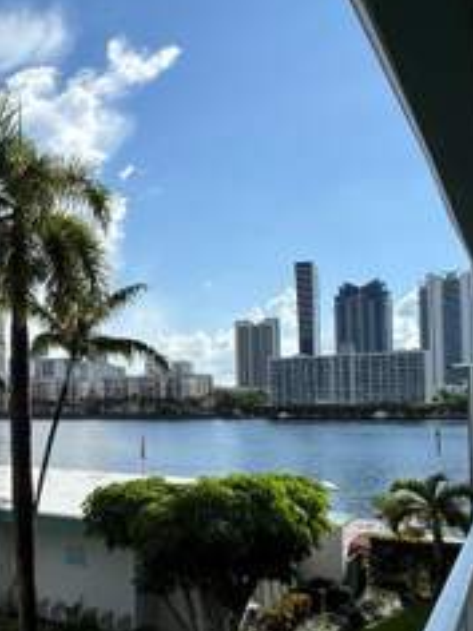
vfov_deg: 48.5
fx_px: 692
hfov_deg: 31.1
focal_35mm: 38
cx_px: -110
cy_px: 393
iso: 50
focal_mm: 2.22
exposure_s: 1/3906
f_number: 2.2
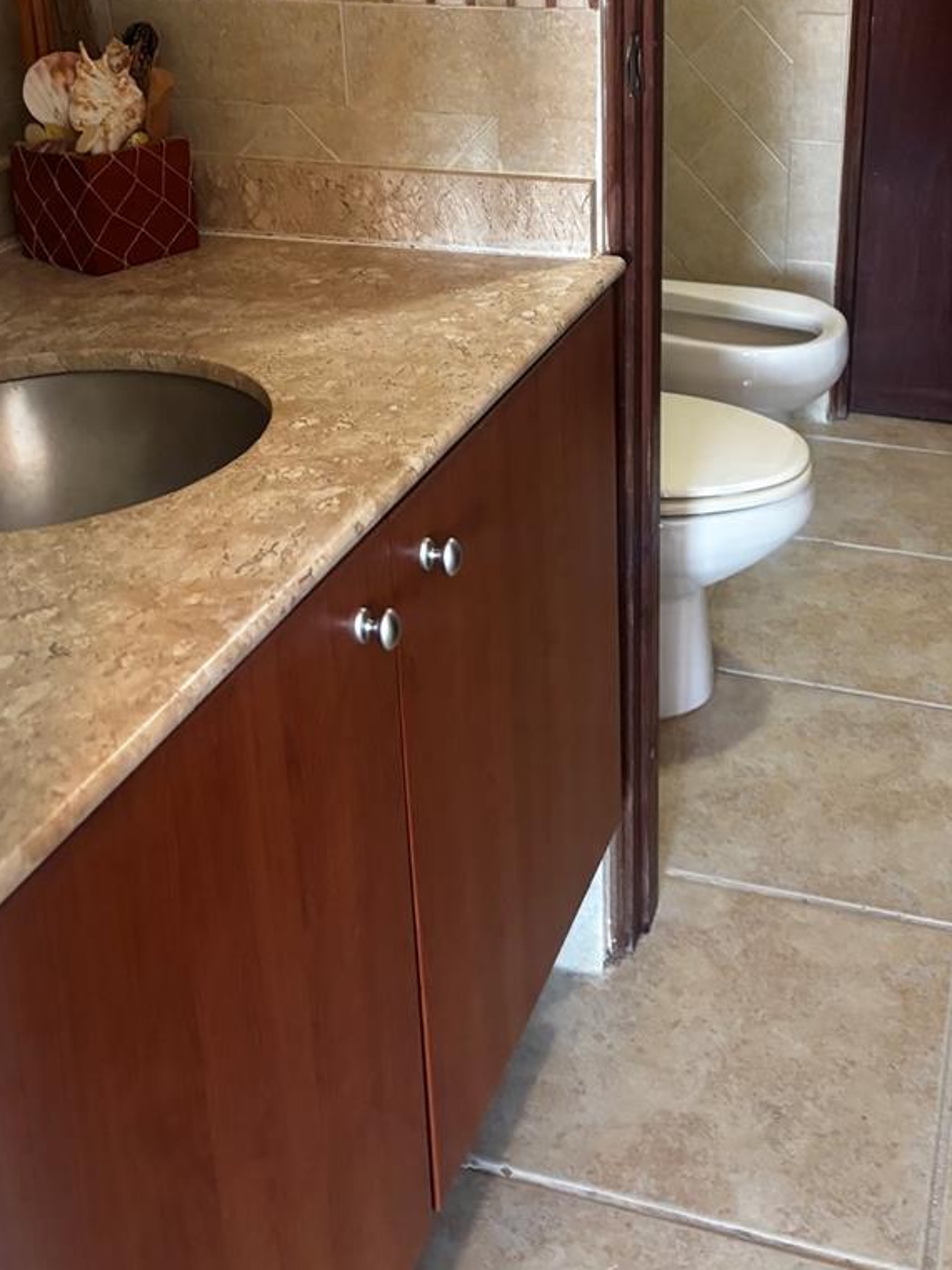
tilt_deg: -17.6
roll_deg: +1.5
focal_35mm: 41
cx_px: 610
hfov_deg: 34.9
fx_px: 1503
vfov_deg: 44.3
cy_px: 324
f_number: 1.6
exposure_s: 1/60
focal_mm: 5.96
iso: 200
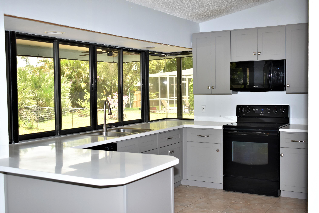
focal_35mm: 44
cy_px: 106
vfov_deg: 30.8
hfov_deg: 45.0
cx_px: 160
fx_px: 385
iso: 450
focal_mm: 29
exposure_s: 1/250
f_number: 4.2
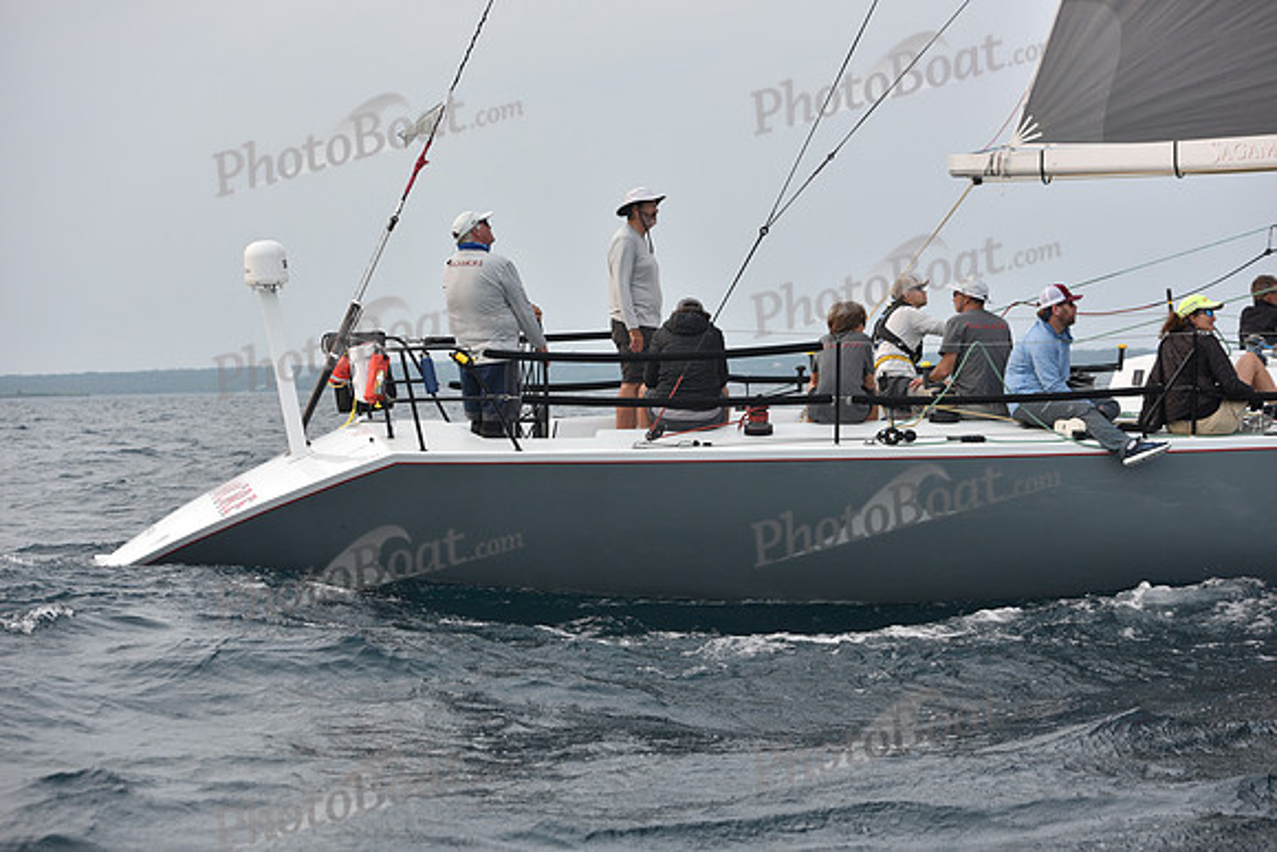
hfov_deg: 26.0
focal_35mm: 78
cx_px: 638
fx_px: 2767
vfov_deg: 17.5
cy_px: 426
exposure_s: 1/1000
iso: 250
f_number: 5
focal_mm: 78
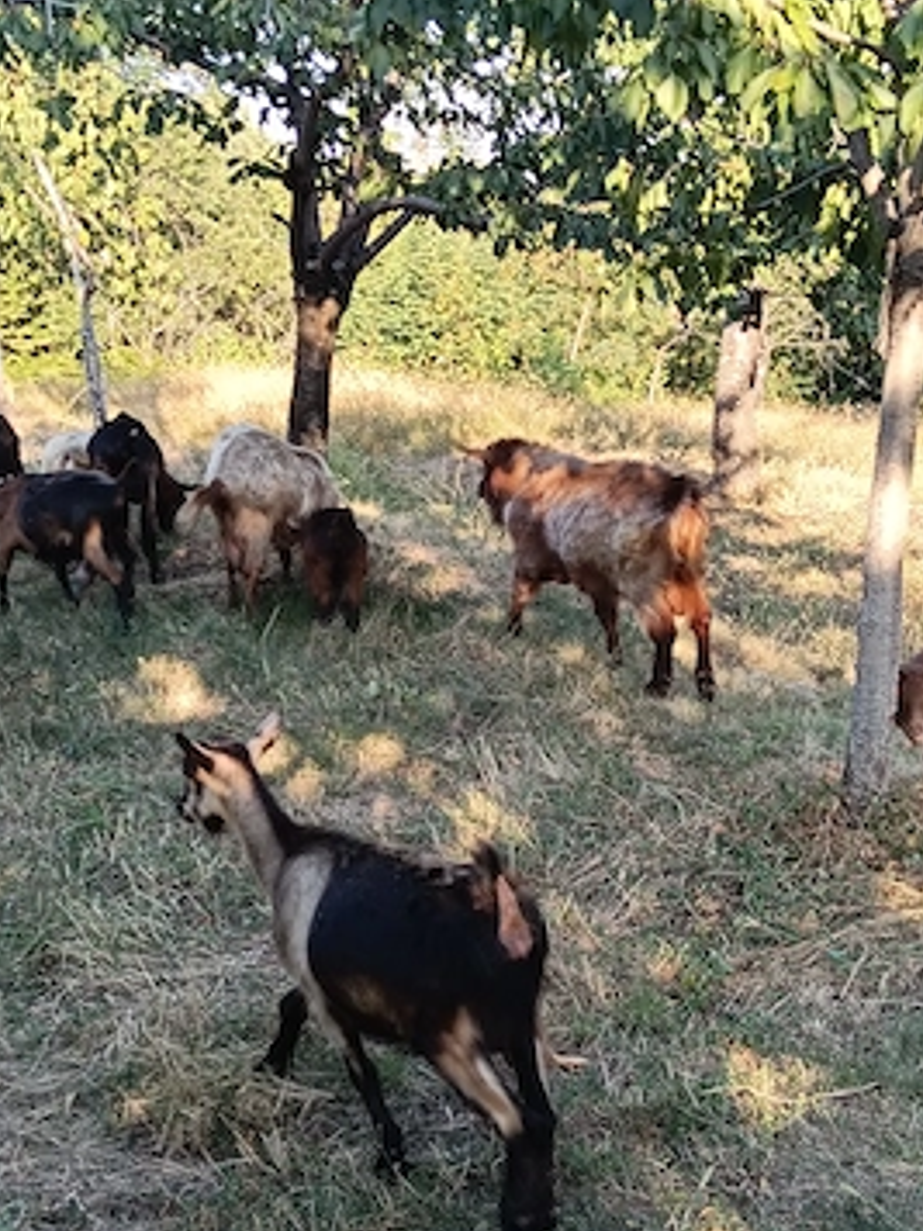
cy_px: 674
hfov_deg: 26.6
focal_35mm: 55
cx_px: 460
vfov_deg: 34.9
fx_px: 1955
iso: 50
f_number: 1.8
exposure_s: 1/100
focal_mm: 3.98
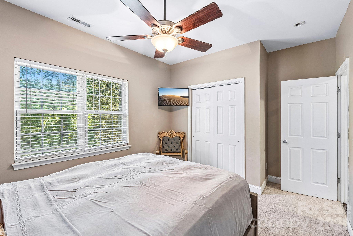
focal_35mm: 16
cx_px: 176
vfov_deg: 73.7
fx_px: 157
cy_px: 118
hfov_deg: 96.7
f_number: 8
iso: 400
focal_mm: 16
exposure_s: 1/2.5
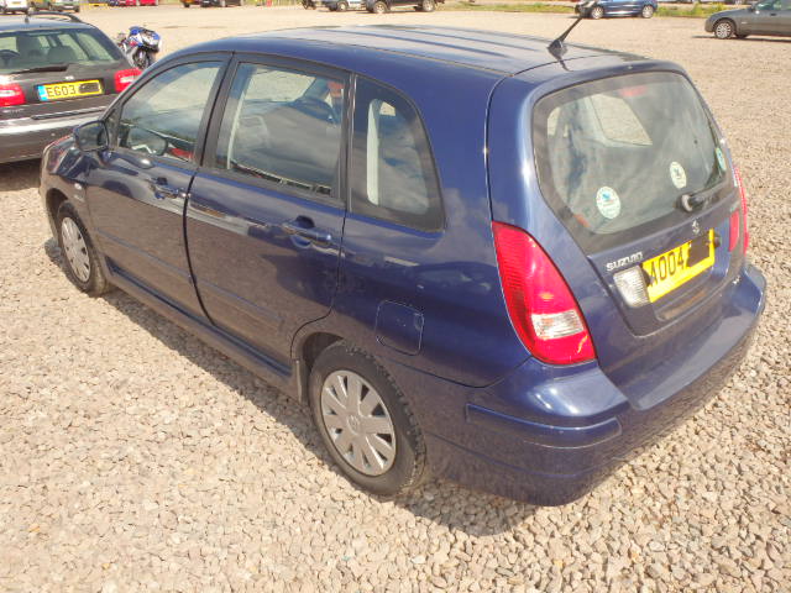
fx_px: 686
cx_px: 396
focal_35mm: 30
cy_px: 296
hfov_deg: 60.0
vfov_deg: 46.8
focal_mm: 5.4
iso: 125
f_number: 4.1
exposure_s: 1/640
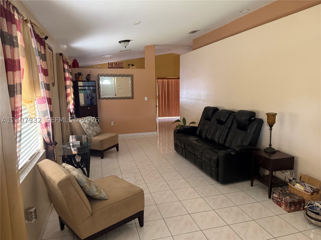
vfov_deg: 56.8
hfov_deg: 71.6
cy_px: 120
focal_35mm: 24
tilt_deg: -10.3
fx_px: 223
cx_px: 160
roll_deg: +1.0
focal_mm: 6.76
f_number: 1.78
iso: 1000
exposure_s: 1/40
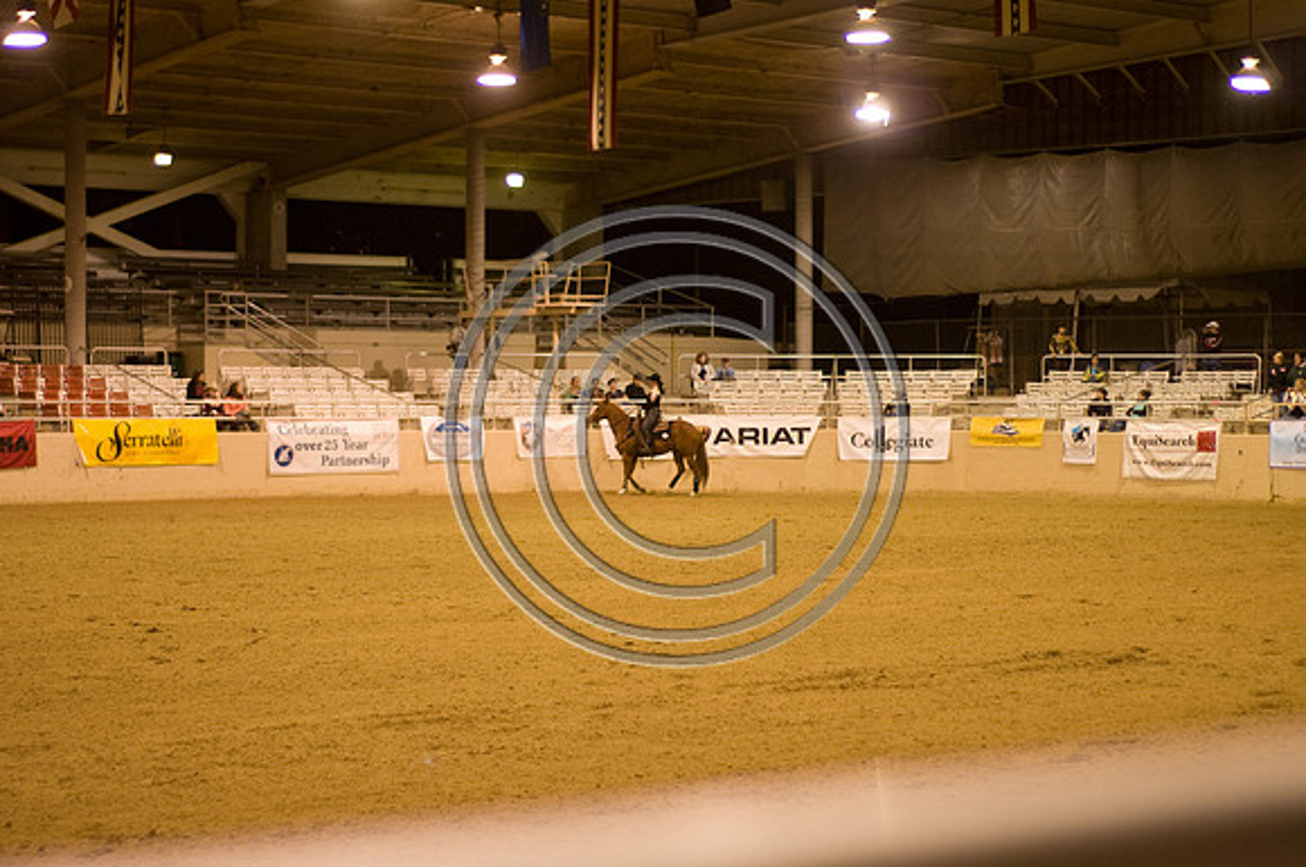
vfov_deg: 18.1
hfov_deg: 27.0
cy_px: 434
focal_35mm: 75
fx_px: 2717
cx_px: 653
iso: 320
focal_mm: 50
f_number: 1.8
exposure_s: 1/125
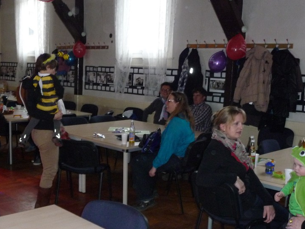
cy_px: 127
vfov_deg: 30.3
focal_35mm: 48
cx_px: 123
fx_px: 423
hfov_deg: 39.5
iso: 400
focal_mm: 5.6
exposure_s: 1/30
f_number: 3.6
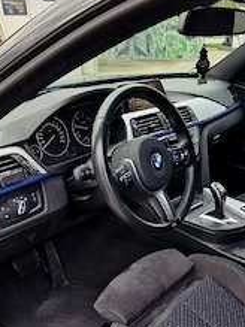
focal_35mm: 42
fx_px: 397
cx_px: 164
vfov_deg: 43.9
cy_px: 227
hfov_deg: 34.0
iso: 50
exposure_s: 1/182
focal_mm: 6.4
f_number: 1.8
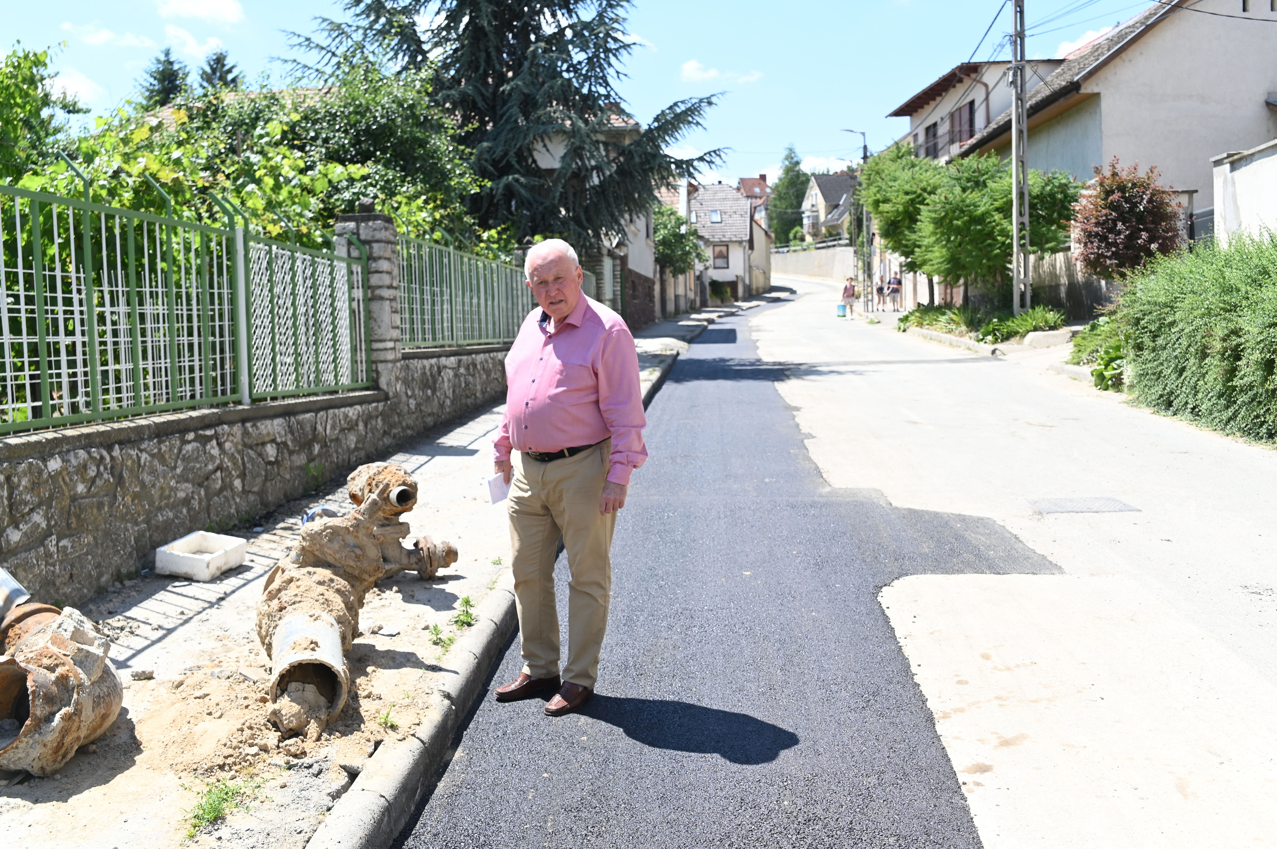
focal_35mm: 32
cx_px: 638
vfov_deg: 41.1
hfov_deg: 58.7
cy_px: 424
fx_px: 1134
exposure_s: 1/1000
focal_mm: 32
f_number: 6.3
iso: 500
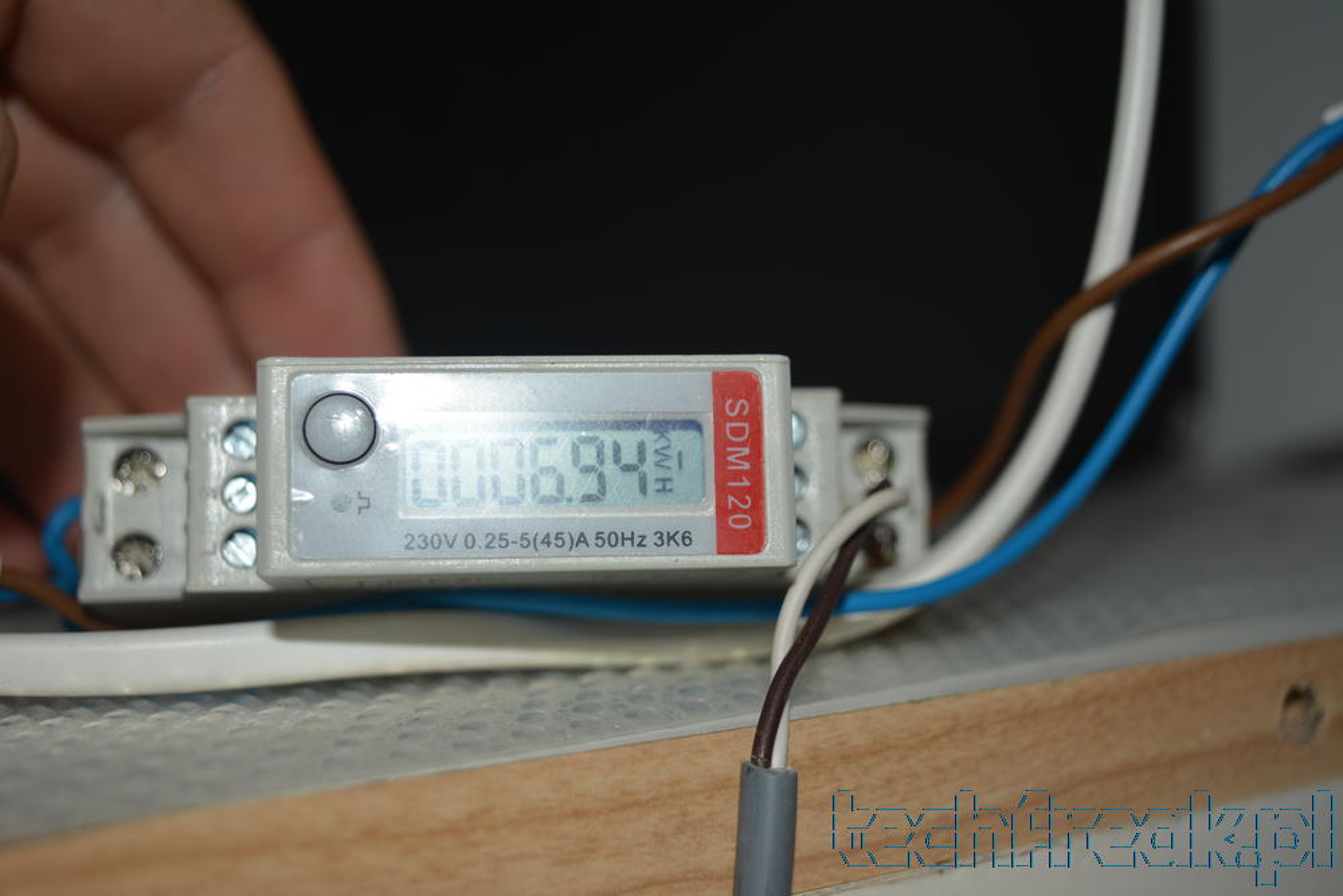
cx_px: 672
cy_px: 448
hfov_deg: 38.9
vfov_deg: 26.5
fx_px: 1903
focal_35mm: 51
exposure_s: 1/60
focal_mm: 34
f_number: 4.5
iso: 110
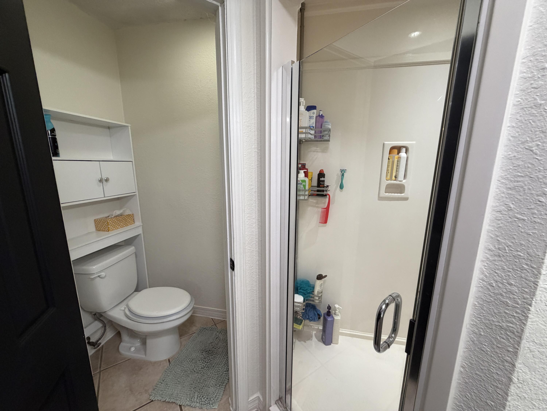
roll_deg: -0.4
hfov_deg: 102.1
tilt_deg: -11.6
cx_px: 274
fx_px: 221
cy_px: 206
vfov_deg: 85.7
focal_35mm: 14
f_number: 2.2
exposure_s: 1/120
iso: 250
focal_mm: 2.22
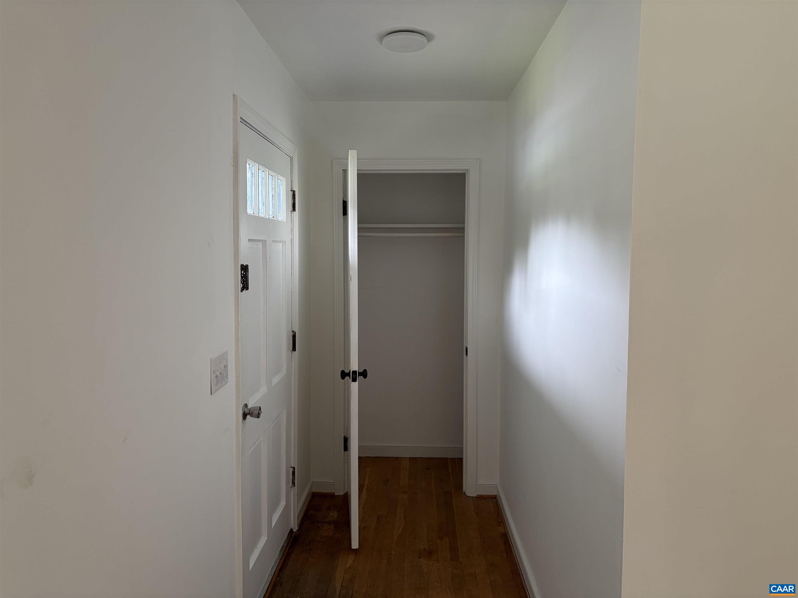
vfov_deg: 53.1
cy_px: 299
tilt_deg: -4.6
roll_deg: +0.2
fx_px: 599
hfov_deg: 67.3
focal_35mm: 26
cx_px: 399
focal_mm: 5.96
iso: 125
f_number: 1.6
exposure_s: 1/106
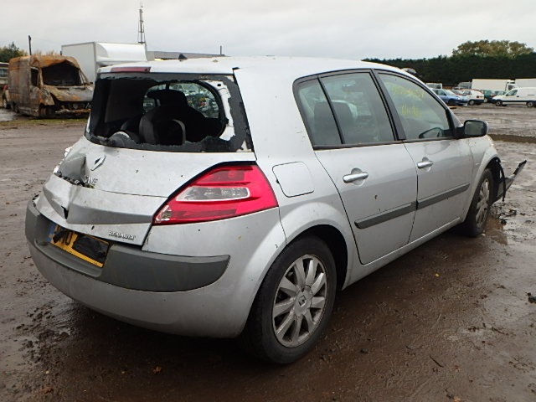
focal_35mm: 31
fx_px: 480
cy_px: 201
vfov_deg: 45.4
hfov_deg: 58.4
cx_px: 268
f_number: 4.7
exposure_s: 1/40
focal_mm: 5.6
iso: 200
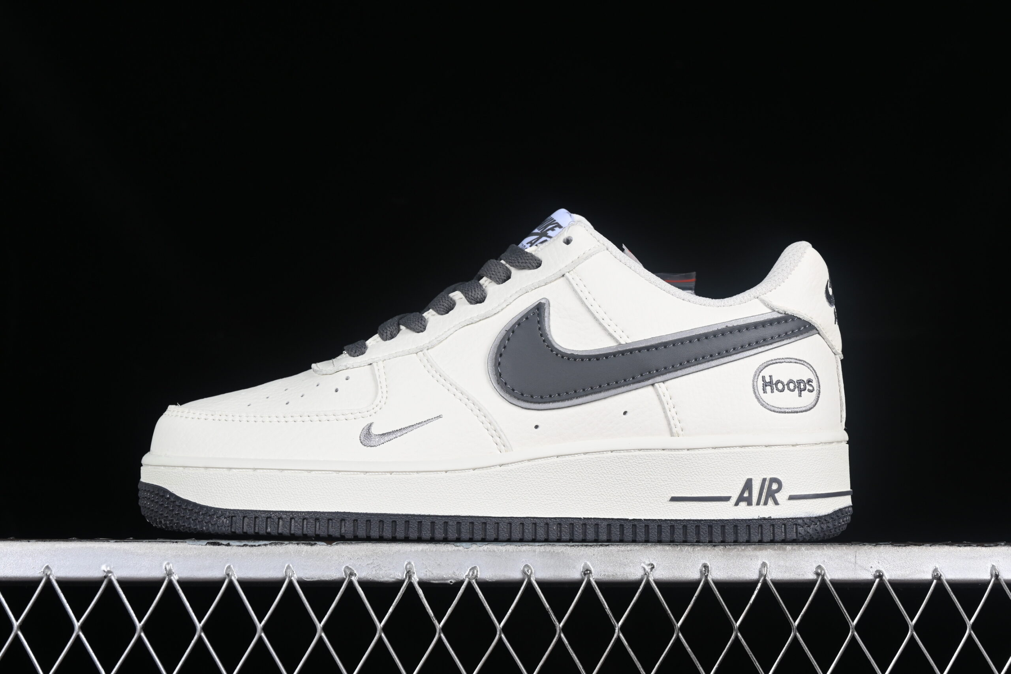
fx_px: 2106
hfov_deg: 27.0
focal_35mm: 75
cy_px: 337
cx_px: 506
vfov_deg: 18.2
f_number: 8
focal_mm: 50
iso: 160
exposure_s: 1/80
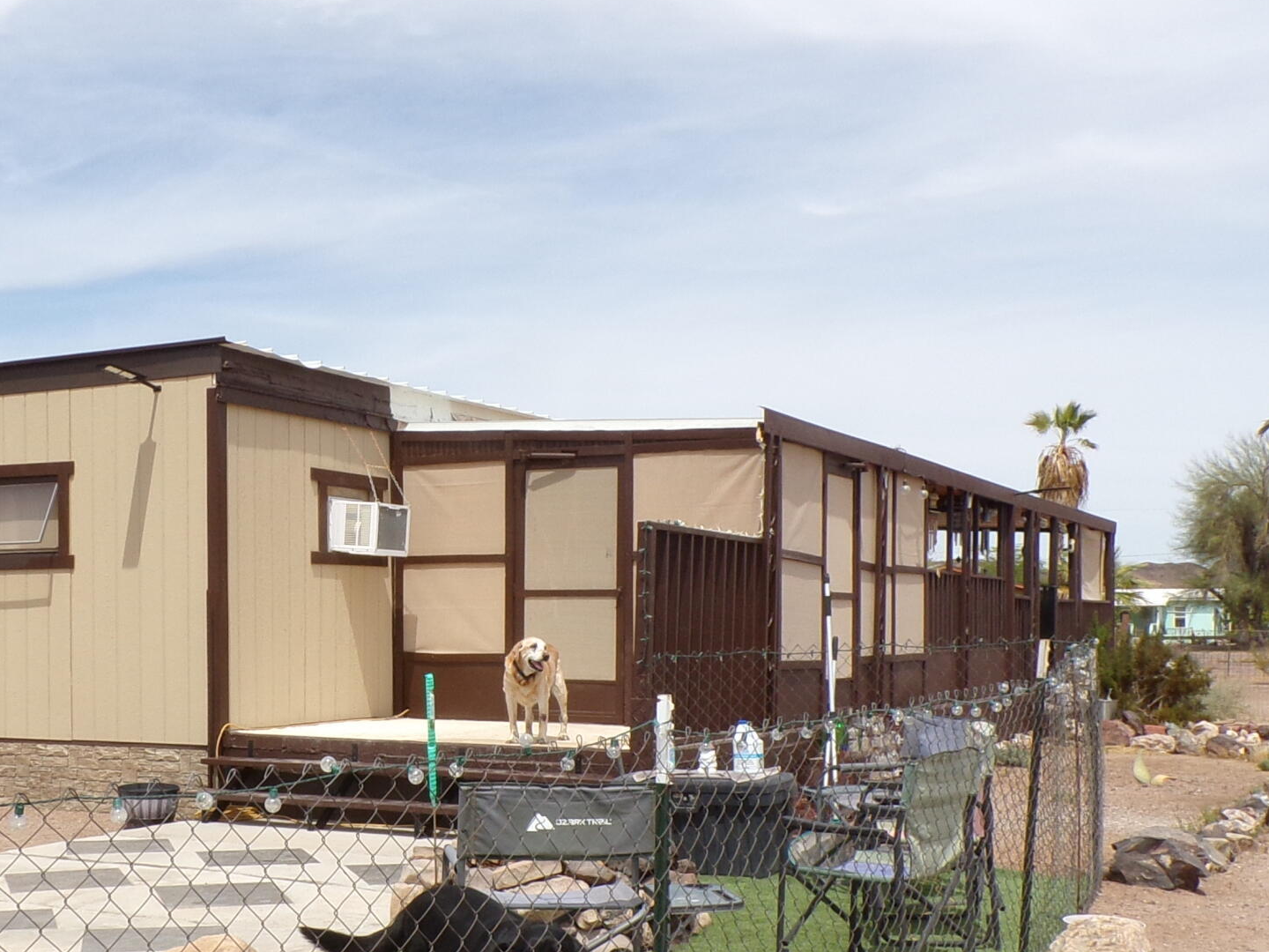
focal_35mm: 50
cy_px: 668
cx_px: 361
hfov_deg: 37.5
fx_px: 1833
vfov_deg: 28.8
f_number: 5.8
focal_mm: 4.3
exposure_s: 1/420
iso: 80
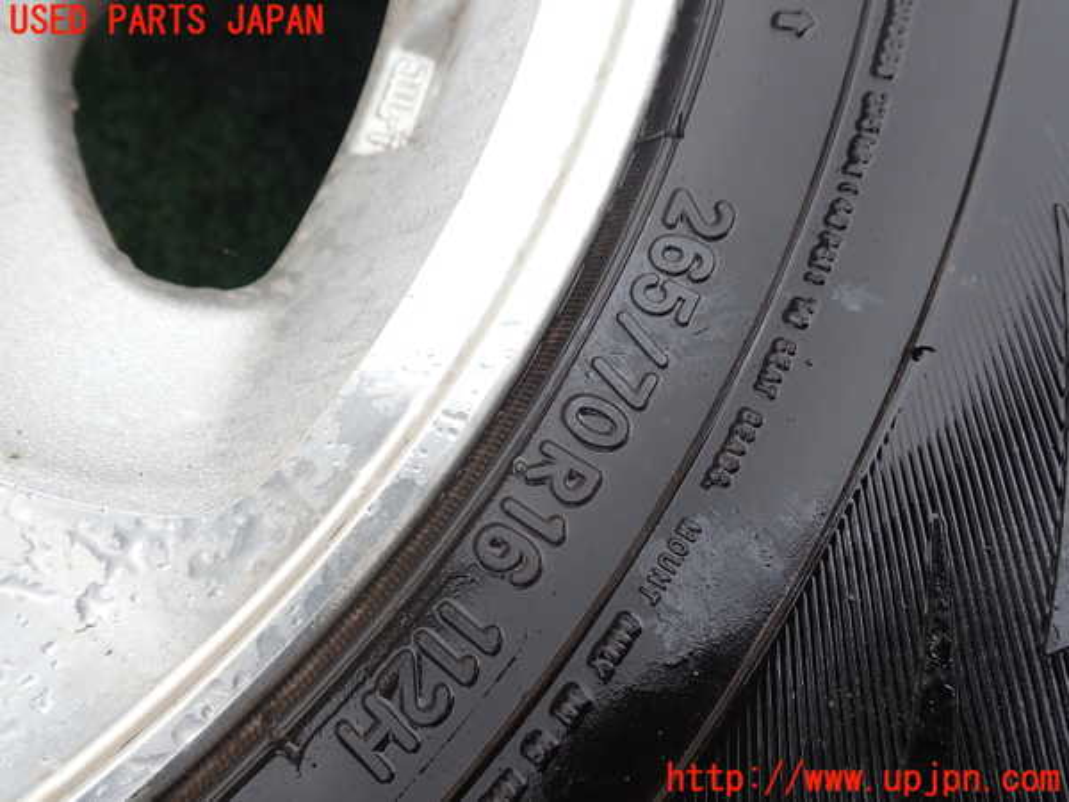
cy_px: 401
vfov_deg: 46.8
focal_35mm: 30
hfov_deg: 60.0
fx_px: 926
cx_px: 534
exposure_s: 1/100
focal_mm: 5.4
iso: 100
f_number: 3.2
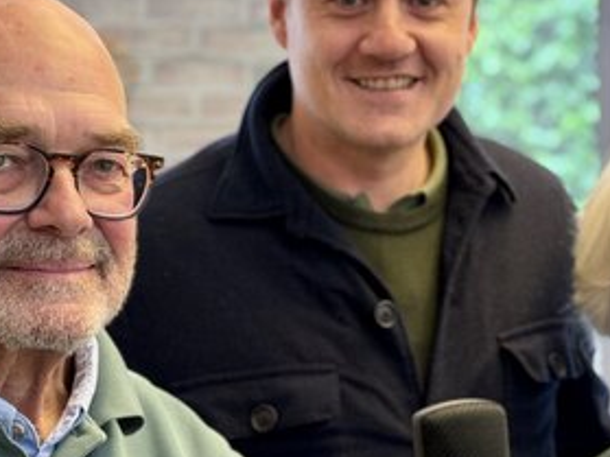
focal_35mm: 110
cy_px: 328
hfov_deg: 17.8
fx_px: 1938
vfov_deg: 13.4
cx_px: 426
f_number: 1.78
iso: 200
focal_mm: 6.76
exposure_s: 1/50
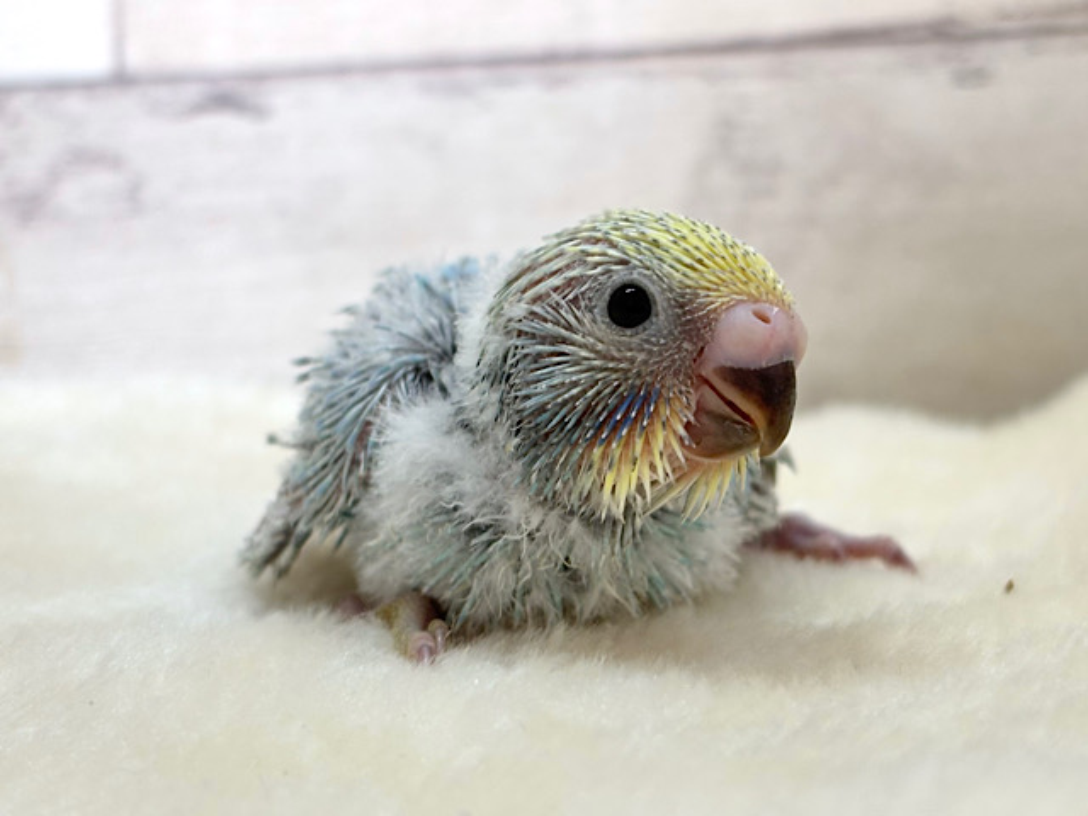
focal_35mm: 52
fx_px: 1634
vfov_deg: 28.0
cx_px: 544
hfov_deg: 36.8
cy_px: 408
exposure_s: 1/50
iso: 40
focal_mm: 5.96
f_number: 1.6
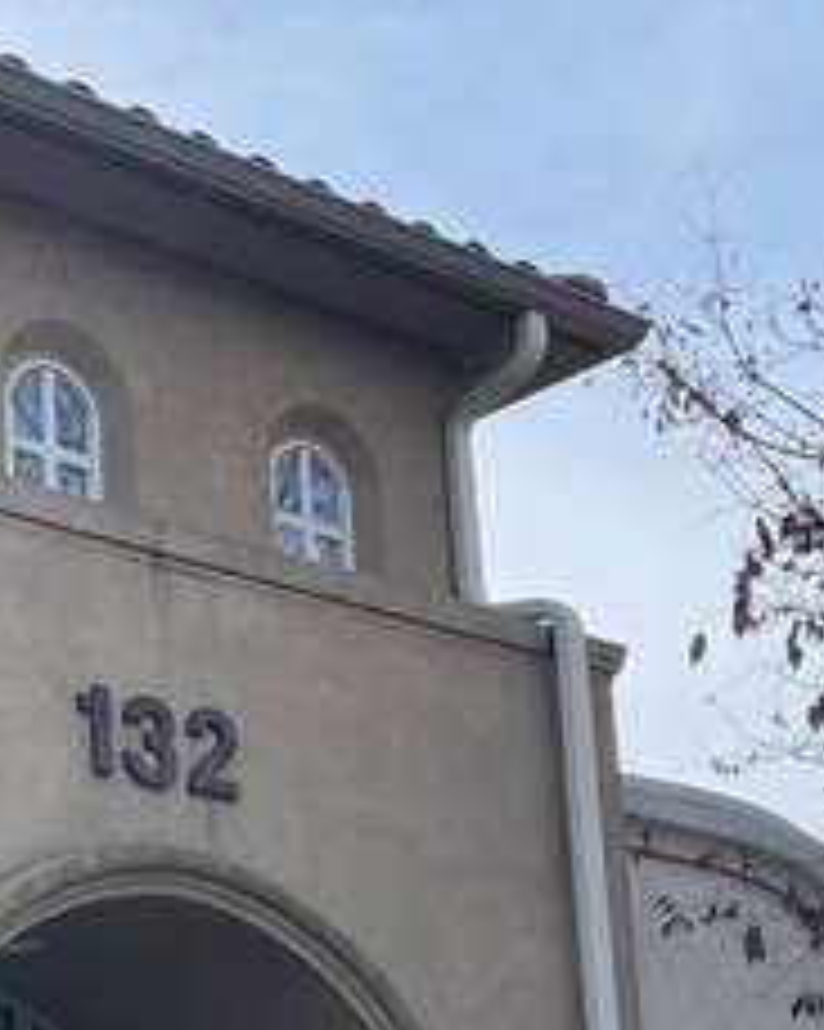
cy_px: 891
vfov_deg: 26.1
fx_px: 2166
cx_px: -293
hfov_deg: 19.6
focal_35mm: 71
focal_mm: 5.1
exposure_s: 1/1164
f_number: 1.6
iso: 32
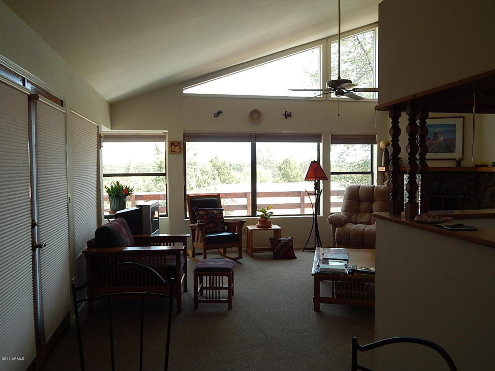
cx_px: 248
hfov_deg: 63.4
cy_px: 186
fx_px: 400
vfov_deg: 49.7
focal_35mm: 28
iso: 125
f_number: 3.2
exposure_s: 1/125
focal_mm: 5.1
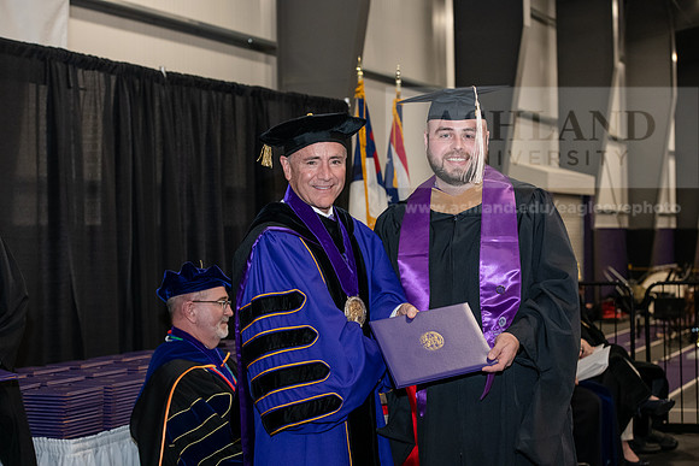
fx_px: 1359
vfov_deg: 19.5
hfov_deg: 28.8
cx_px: 350
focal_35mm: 70
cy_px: 233
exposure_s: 1/200
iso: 2500
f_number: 5.6
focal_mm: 70
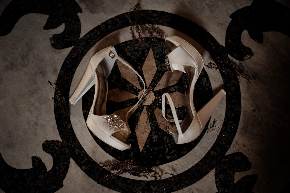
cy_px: 96
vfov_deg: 27.0
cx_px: 145
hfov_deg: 39.6
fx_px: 403
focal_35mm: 50
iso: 800
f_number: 1.8
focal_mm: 50
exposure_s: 1/125
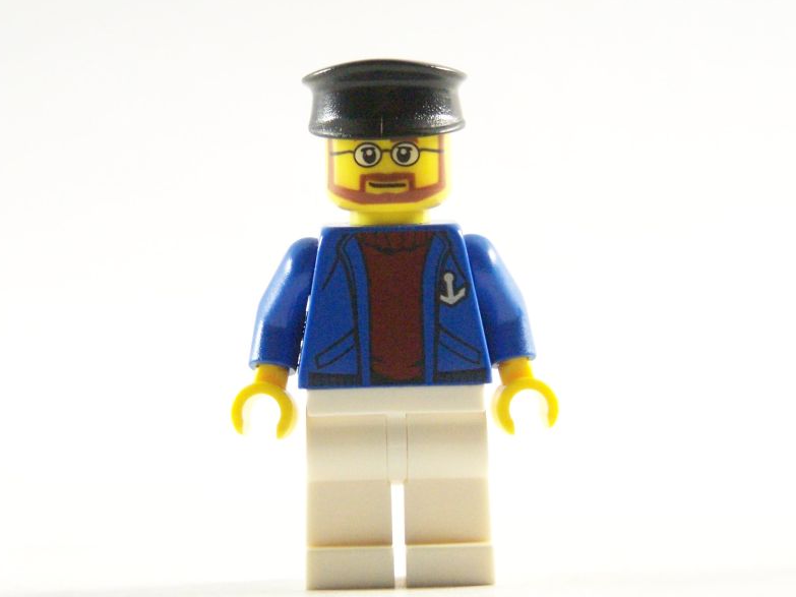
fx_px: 3518
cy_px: 304
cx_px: 399
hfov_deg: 12.9
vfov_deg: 9.7
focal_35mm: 153
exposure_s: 1/60
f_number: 3.2
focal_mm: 19.4
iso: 400
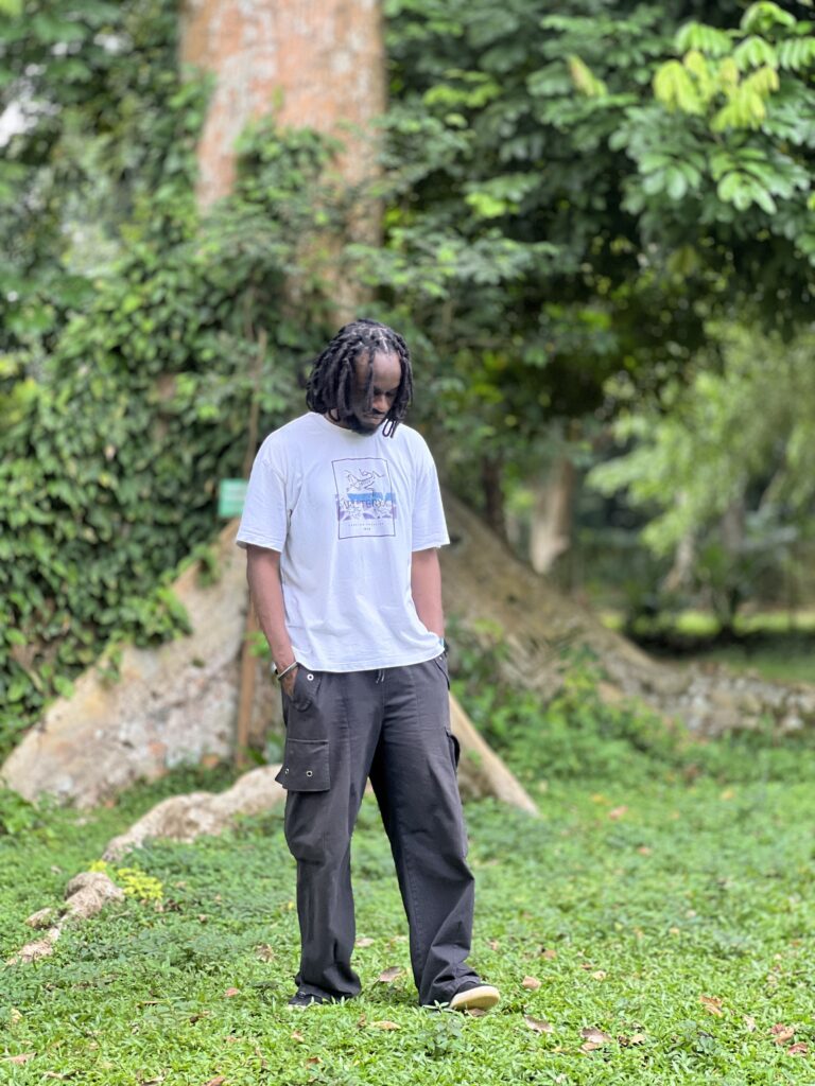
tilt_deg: +4.8
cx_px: 408
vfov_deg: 25.3
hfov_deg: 19.1
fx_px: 2417
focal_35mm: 77
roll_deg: -2.6
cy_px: 543
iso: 160
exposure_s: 1/121
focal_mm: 9
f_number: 2.8
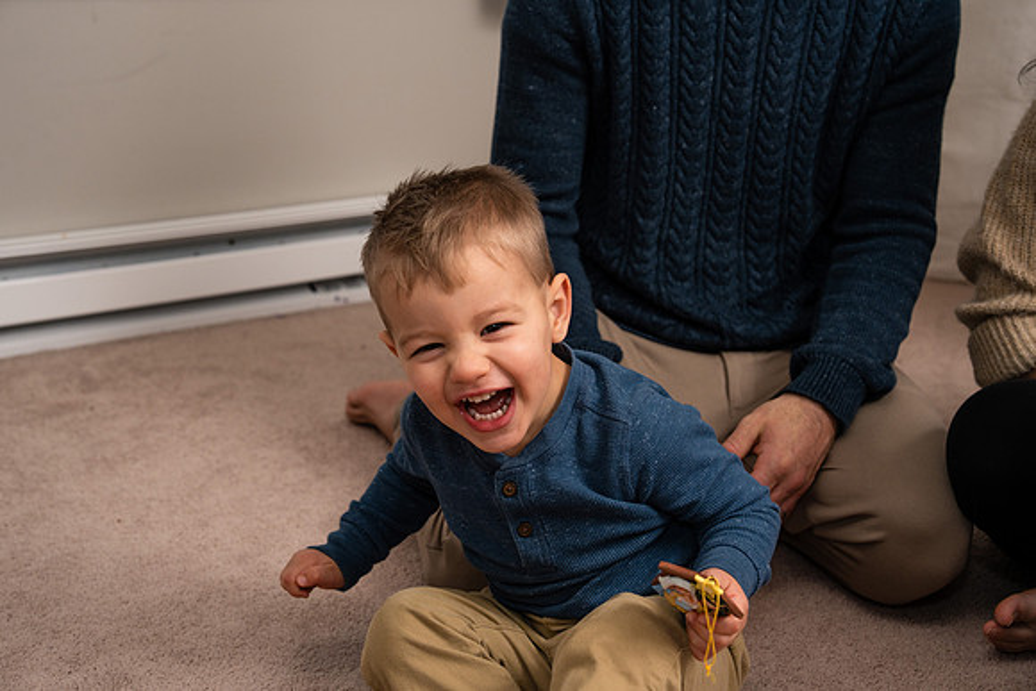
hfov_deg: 36.9
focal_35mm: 54
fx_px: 1554
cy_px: 346
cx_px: 518
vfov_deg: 25.1
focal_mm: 54
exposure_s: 1/250
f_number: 5
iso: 500
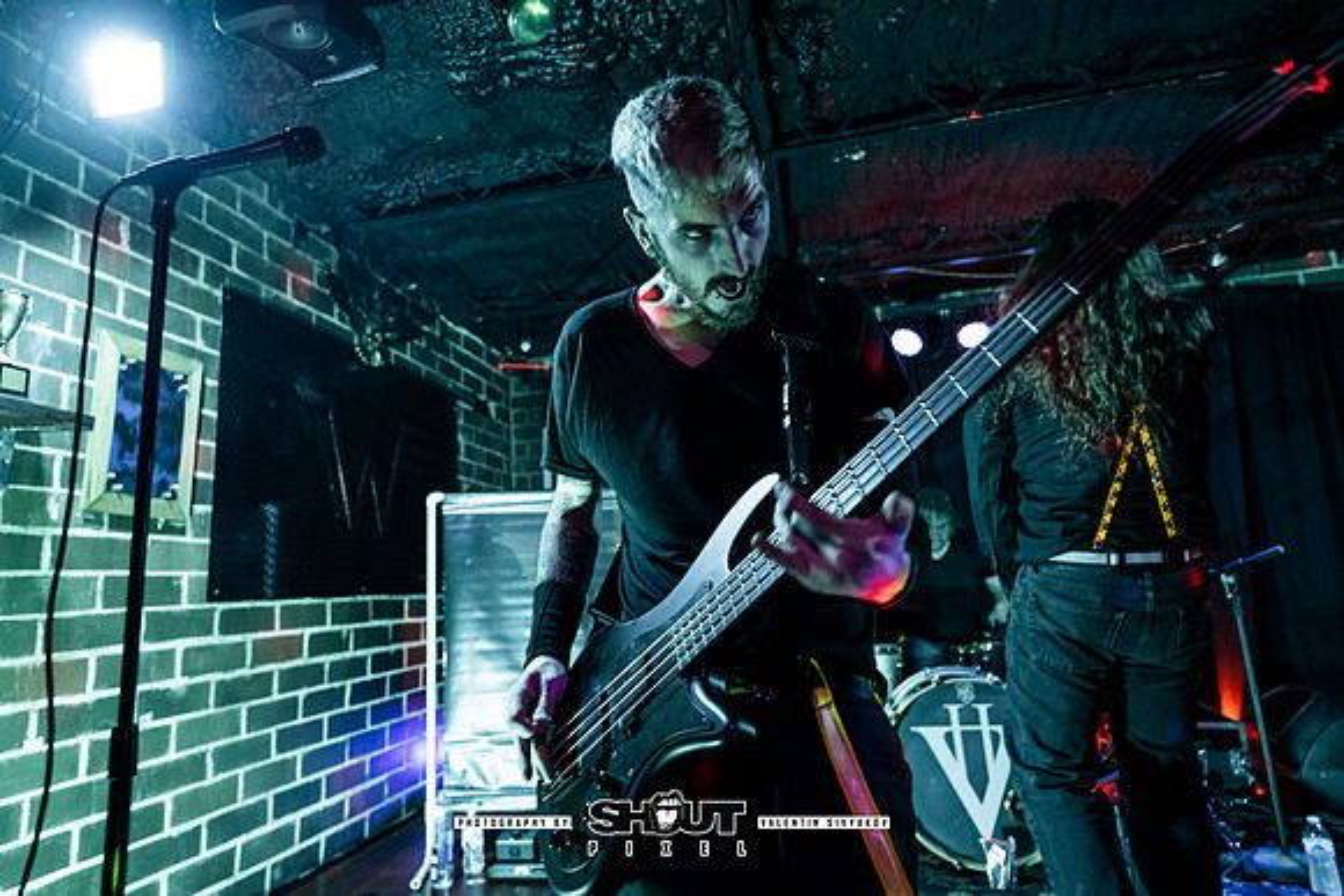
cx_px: 607
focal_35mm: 22
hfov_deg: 77.5
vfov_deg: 56.4
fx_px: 834
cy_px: 406
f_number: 2.8
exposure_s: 1/200
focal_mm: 20.3
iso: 1000
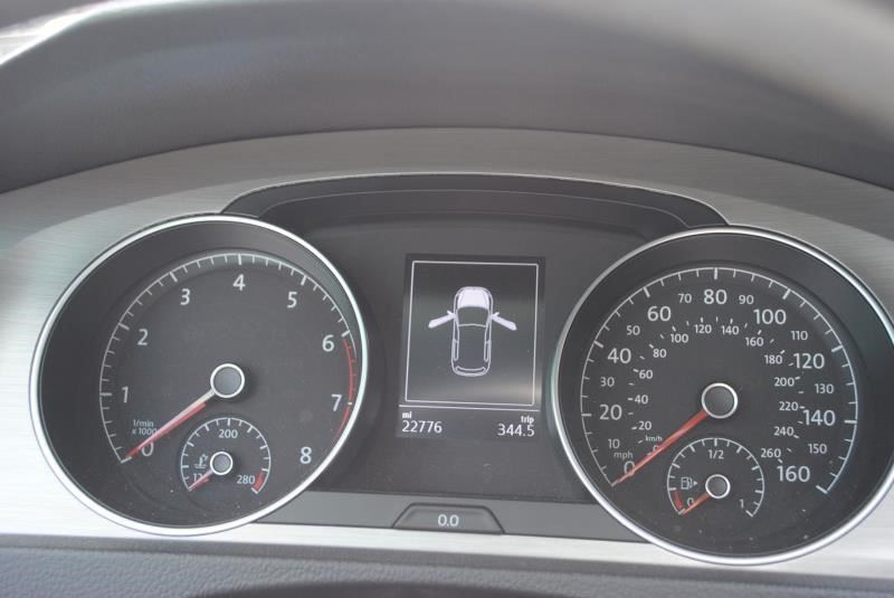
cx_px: 447
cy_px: 299
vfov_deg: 28.1
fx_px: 1193
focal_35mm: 48
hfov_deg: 41.1
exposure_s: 1/50
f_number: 4.8
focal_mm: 32
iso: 200
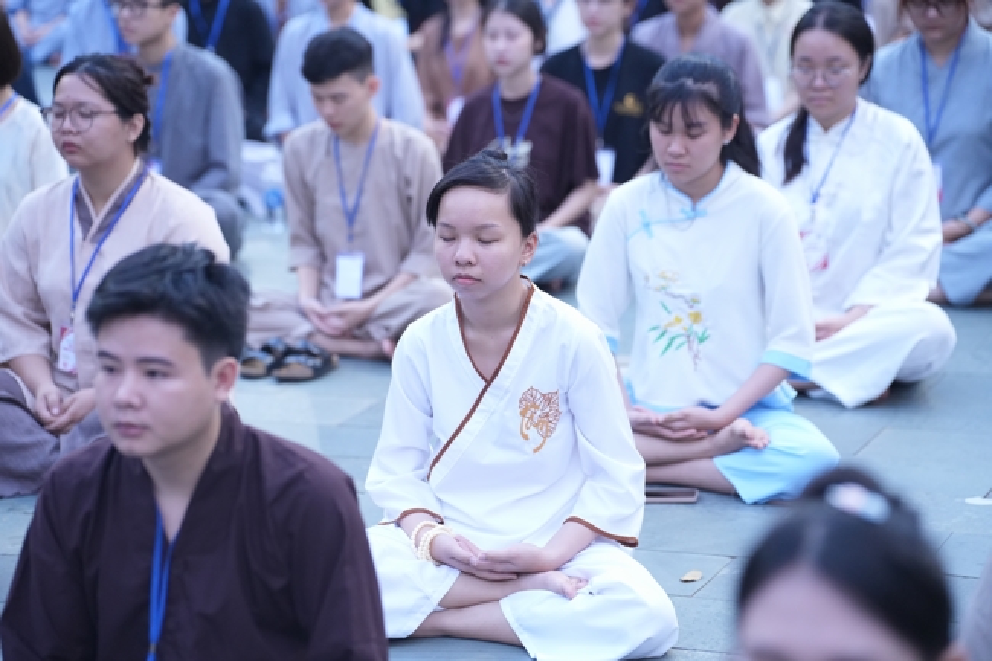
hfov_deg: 19.3
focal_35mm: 106
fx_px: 2920
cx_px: 496
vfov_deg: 12.9
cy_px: 330
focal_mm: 106
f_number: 3.2
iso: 3200
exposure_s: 1/160
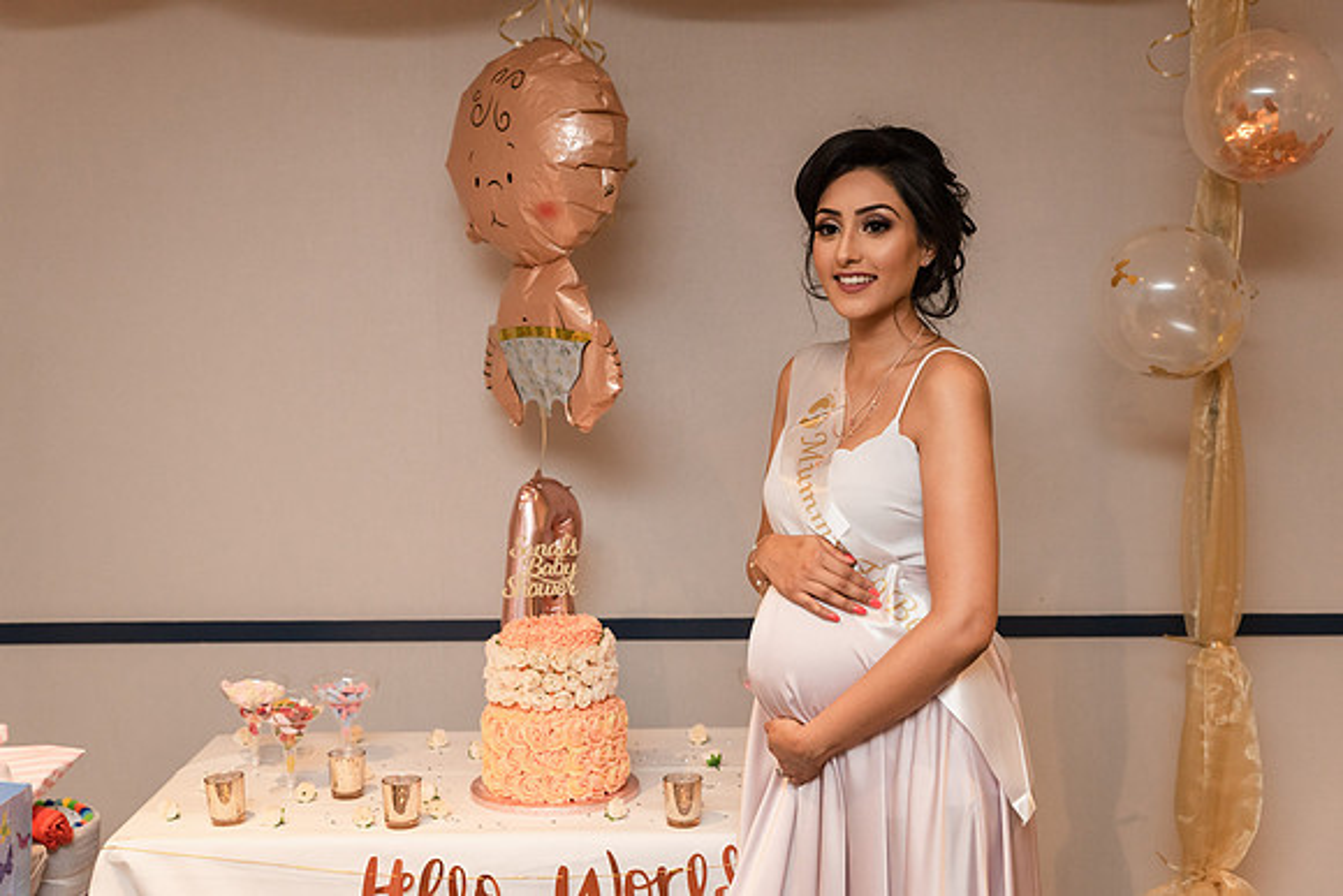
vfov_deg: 29.3
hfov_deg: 42.7
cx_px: 672
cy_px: 448
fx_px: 1716
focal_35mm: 46
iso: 2000
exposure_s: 1/160
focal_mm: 46
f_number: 4
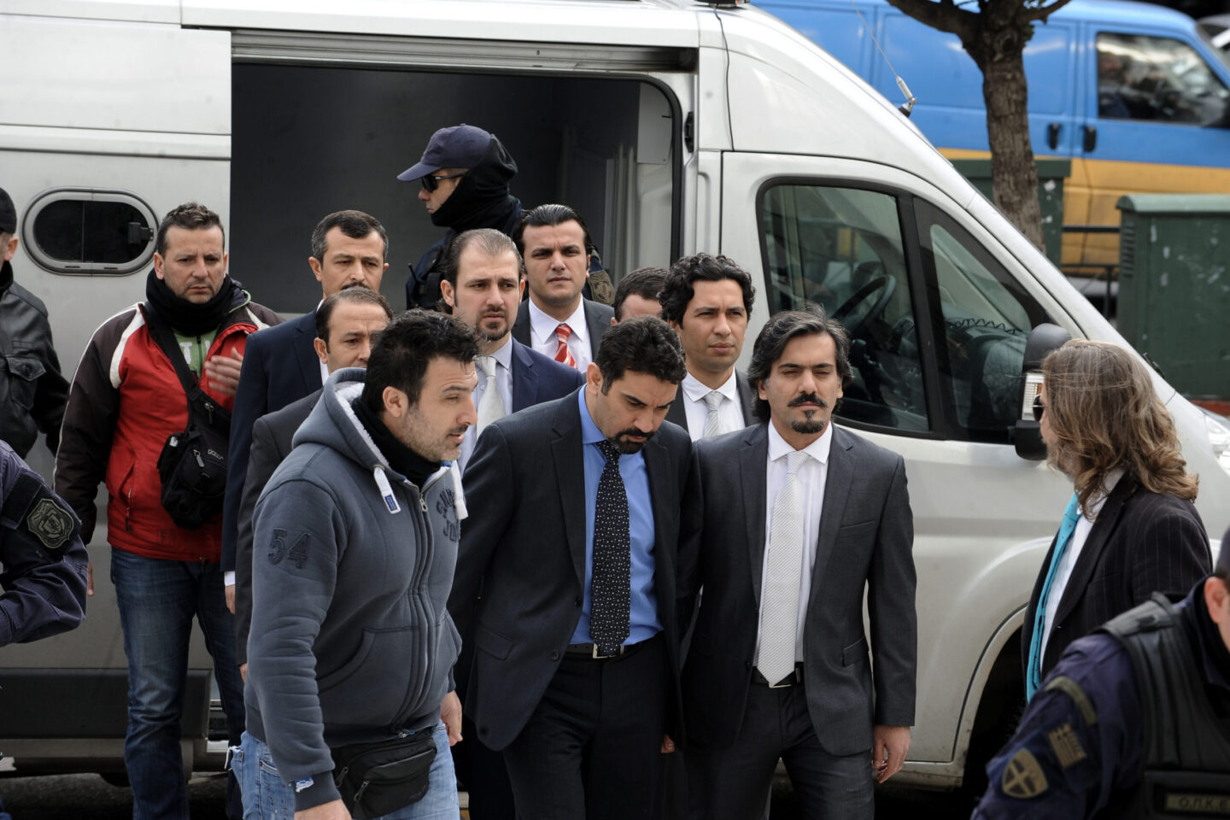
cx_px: 615
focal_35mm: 170
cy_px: 410
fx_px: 5808
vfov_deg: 8.1
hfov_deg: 12.1
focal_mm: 170
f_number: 11
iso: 640
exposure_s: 1/250
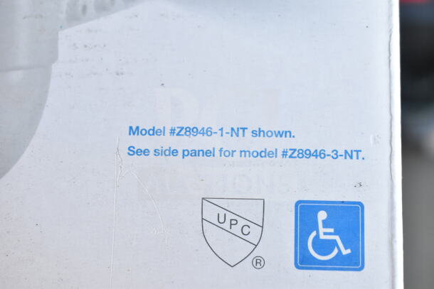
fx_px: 723
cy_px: 144
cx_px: 217
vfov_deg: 22.6
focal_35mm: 60
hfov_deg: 33.4
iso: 1600
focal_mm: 40
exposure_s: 1/160
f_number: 6.3
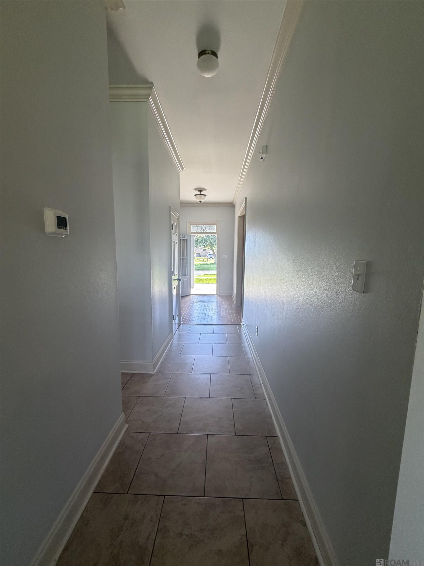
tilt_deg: -4.8
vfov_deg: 102.1
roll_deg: +0.5
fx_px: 229
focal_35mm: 14
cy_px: 283
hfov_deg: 85.7
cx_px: 212
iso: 160
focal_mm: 2.22
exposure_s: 1/120
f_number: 2.2
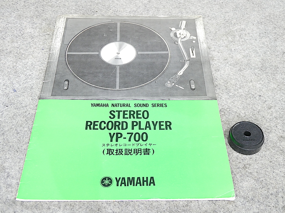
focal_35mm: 47
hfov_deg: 40.4
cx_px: 142
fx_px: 387
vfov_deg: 30.9
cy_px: 106
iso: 200
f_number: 4
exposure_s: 1/4
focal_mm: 8.4
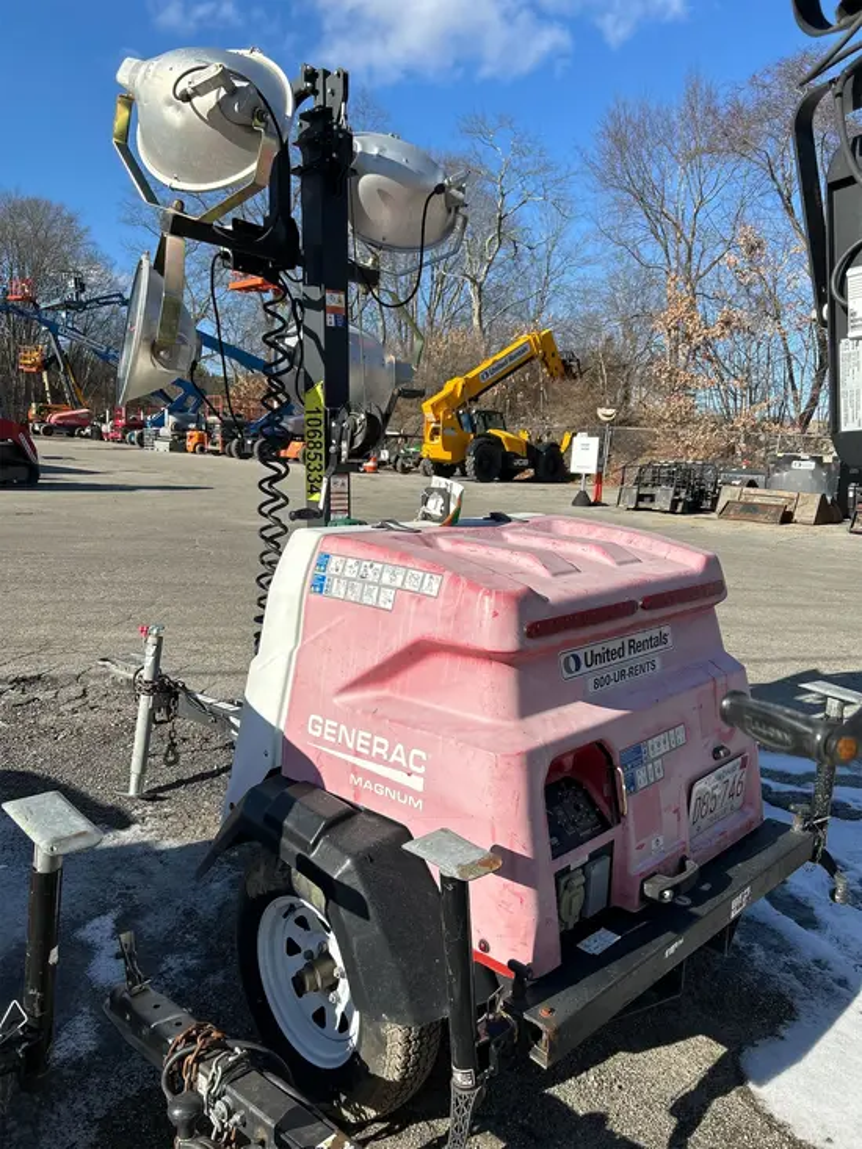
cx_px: 431
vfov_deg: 67.3
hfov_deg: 53.1
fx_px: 863
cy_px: 574
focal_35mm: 26
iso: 50
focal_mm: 5.7
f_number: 1.5
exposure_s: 1/5319
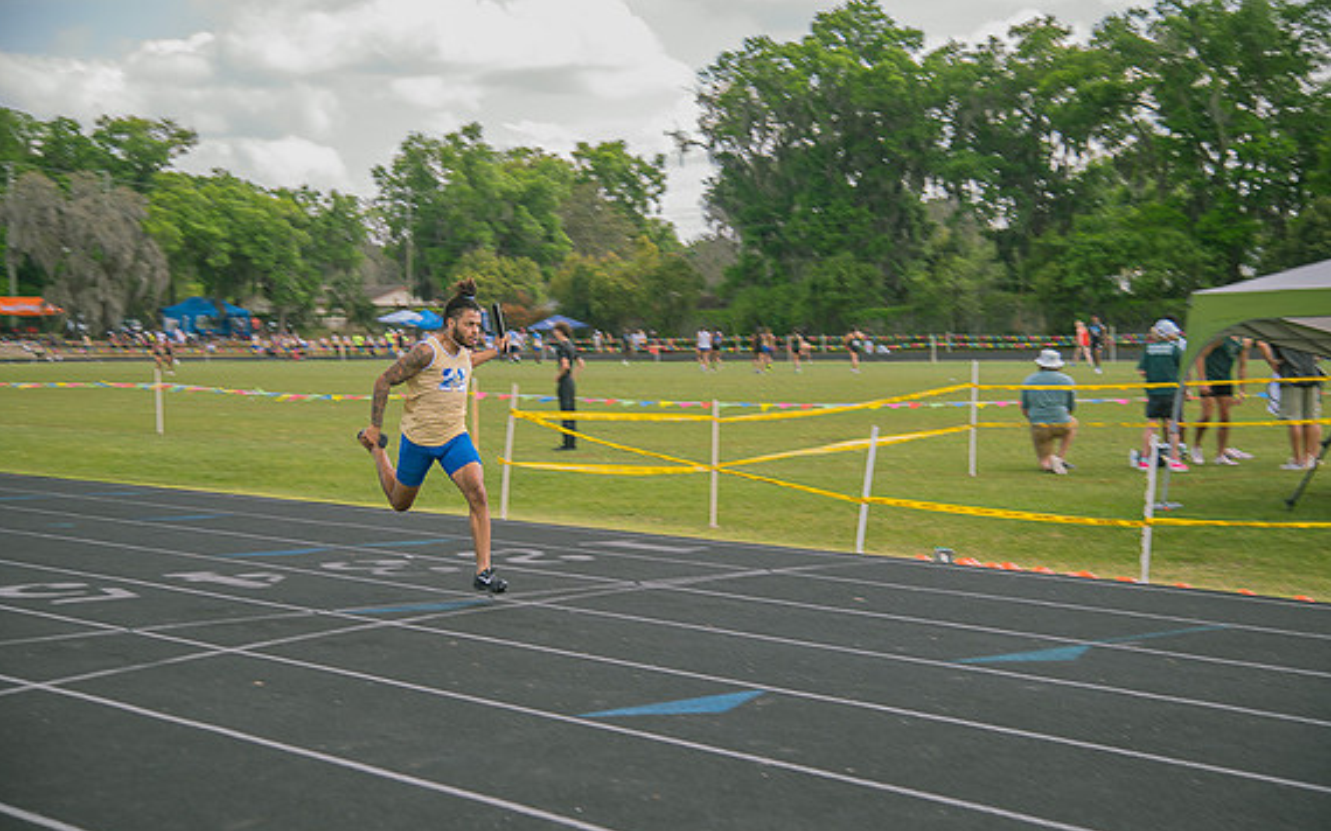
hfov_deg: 35.7
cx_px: 668
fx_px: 2067
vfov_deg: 22.7
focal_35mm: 57
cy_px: 448
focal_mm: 55
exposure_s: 1/200
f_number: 4
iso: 200
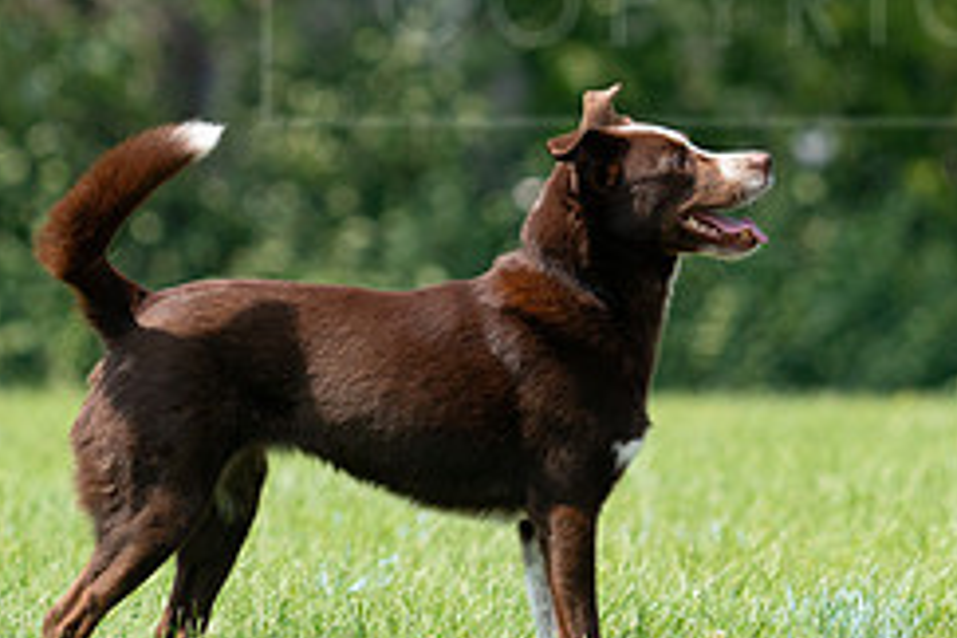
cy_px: 65
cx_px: 638
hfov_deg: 2.7
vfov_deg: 1.8
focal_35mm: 778
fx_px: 20680
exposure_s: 1/4000
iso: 1600
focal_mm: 326
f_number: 6.3
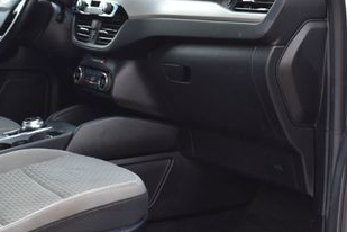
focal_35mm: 90
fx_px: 868
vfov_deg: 15.2
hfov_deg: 22.5
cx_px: 228
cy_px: 108
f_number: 8
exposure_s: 1/60
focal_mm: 29
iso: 400
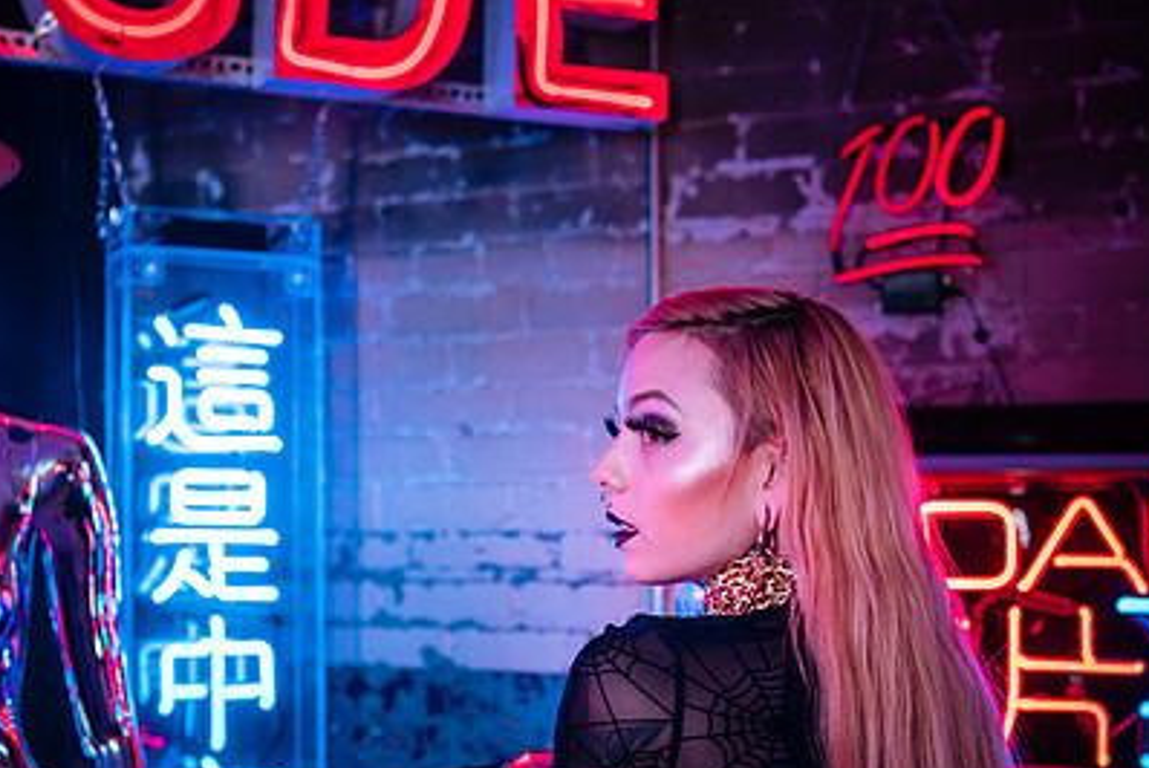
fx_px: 1629
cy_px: 486
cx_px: 456
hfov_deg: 38.7
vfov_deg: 26.4
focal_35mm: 51
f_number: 2.8
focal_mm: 35
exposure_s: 1/80
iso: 200
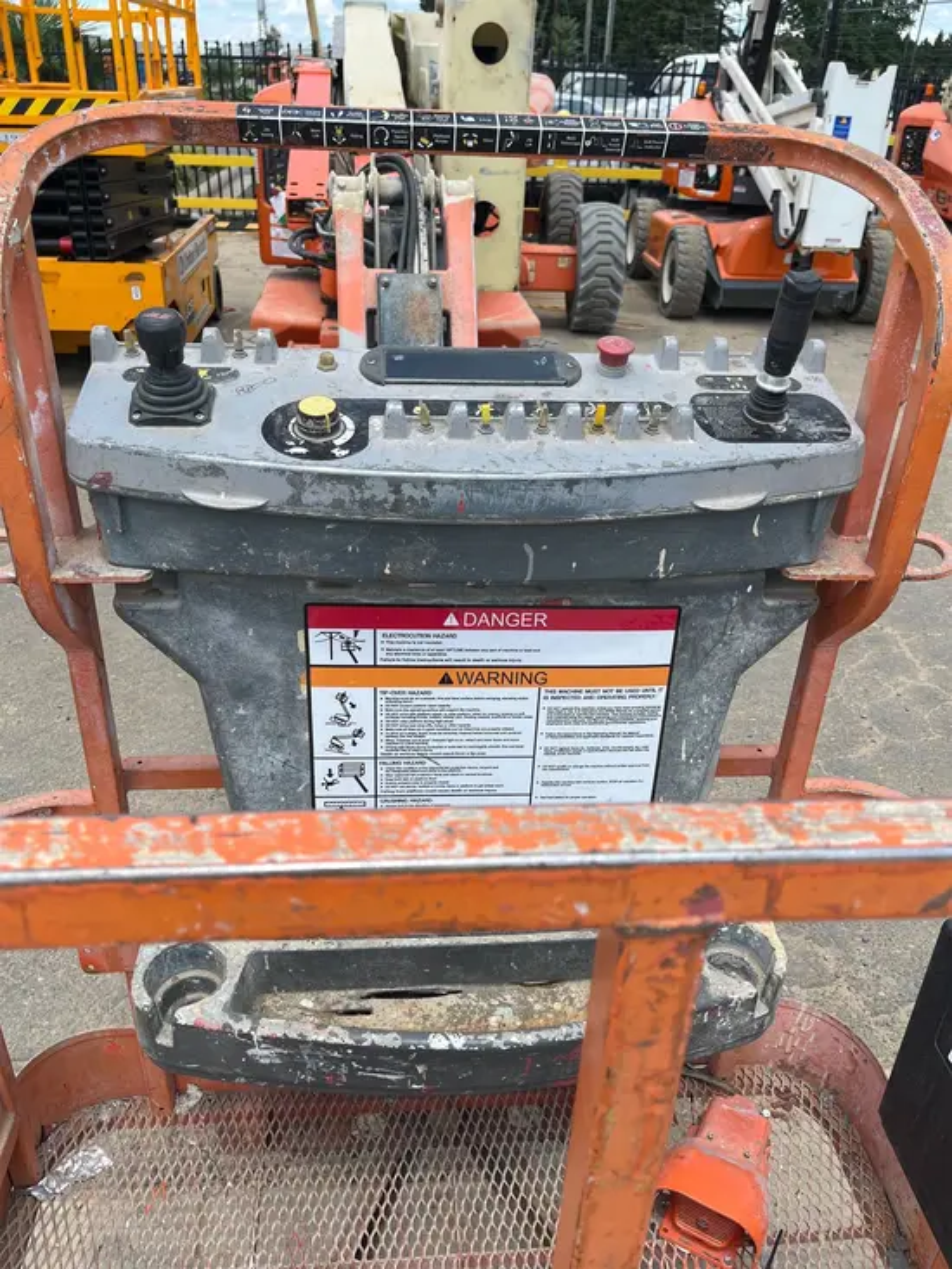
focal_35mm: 26
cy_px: 634
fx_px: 953
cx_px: 476
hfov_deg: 53.1
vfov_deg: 67.3
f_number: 1.6
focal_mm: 5.1
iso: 50
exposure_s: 1/1802
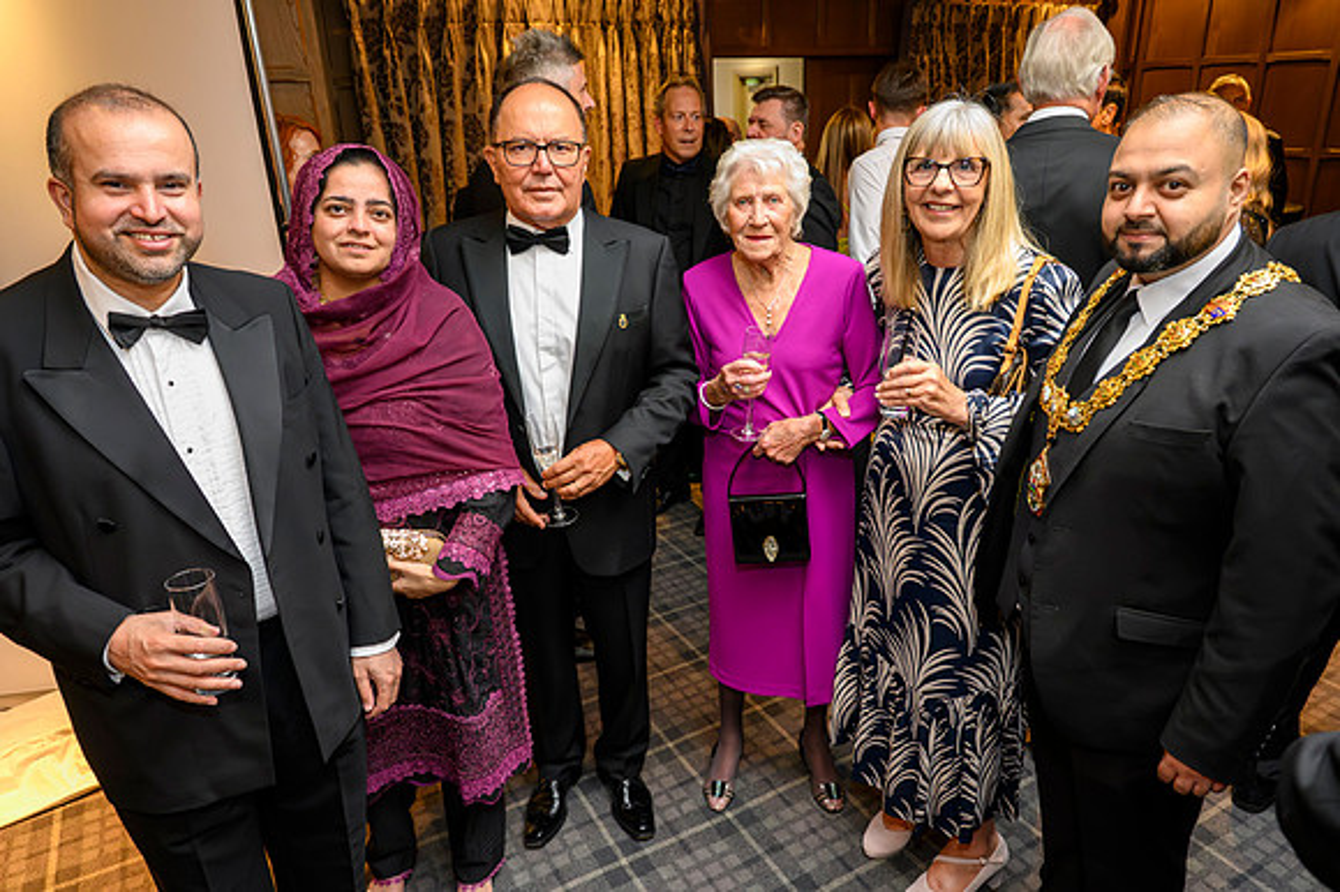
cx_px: 670
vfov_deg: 53.1
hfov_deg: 73.8
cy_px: 446
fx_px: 893
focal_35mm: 24
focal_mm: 24
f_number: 4.5
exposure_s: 1/125
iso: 7200
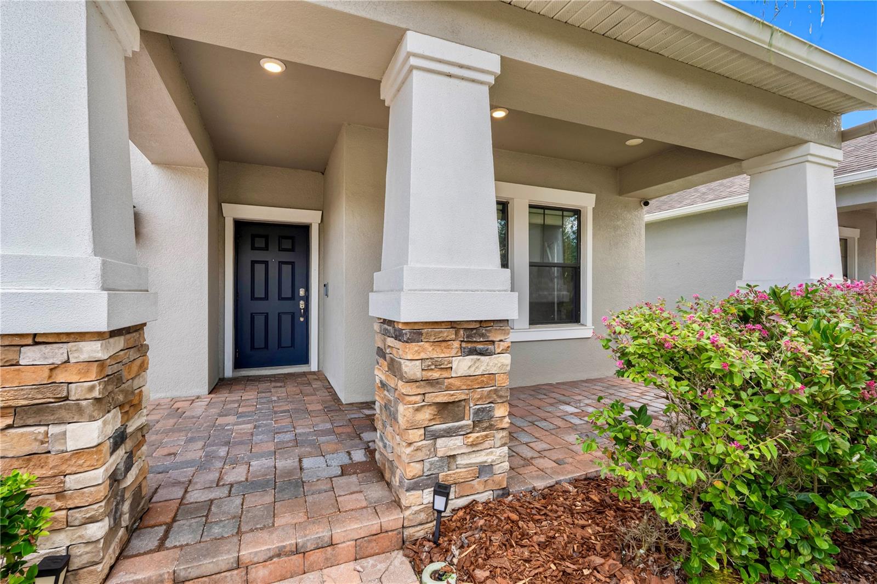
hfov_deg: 96.7
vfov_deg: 73.7
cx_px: 438
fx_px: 390
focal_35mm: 16
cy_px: 292
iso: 125
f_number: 11
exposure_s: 1/30
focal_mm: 16
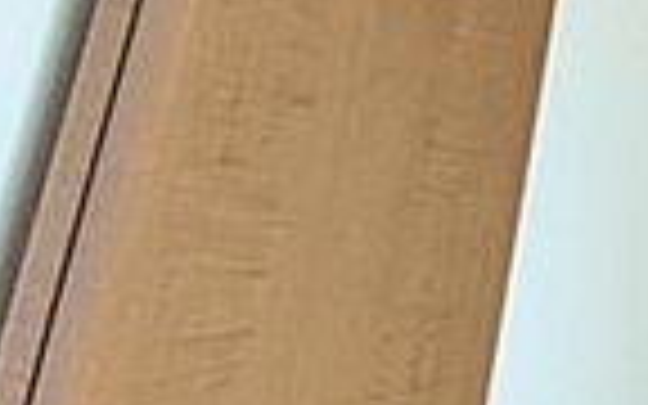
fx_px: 1095
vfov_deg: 18.0
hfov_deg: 20.0
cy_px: -252
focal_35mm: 62
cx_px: 1251
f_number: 2.2
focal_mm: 1.83
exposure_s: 1/33.3
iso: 127
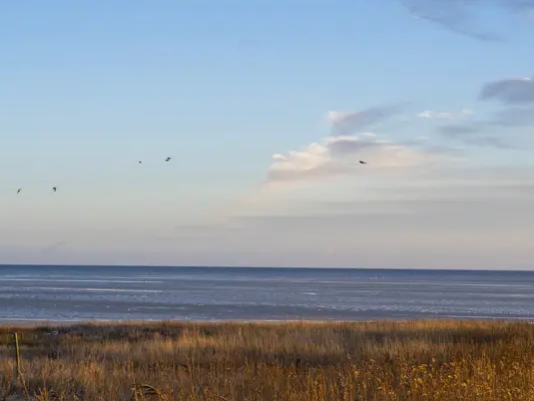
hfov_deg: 19.4
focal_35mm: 101
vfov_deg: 14.7
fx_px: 1559
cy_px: 158
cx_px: 168
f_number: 7.1
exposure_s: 1/800
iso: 1000
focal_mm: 50
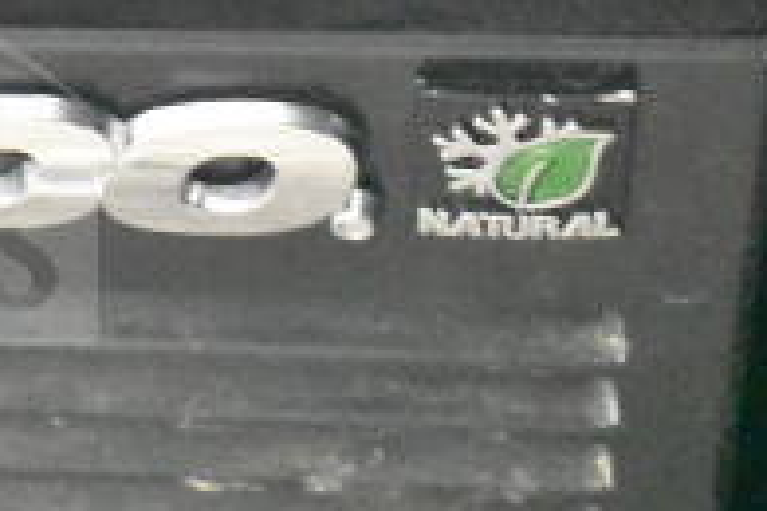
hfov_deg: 7.9
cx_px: -346
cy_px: 33
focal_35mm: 258
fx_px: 5487
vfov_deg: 5.3
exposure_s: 1/25
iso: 25600
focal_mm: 55
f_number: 5.6
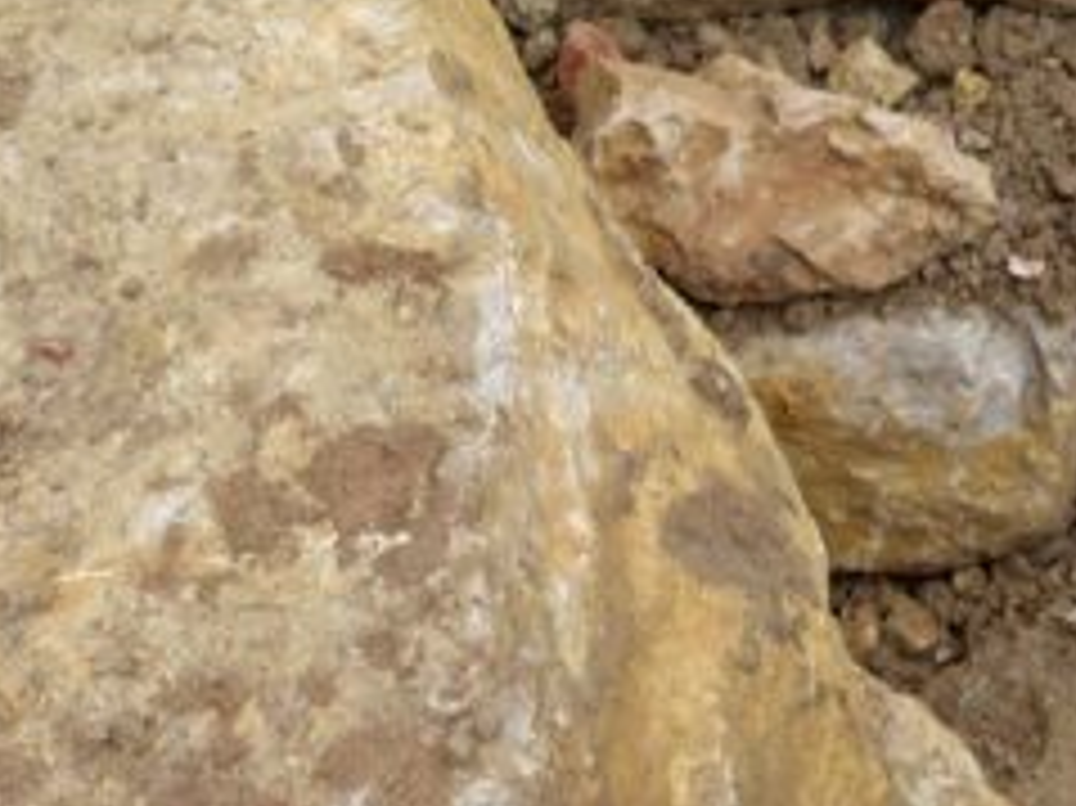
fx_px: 3324
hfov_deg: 17.5
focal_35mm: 107
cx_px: 1319
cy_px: -774
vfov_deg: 12.3
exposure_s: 1/306
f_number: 1.8
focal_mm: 5.23
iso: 25
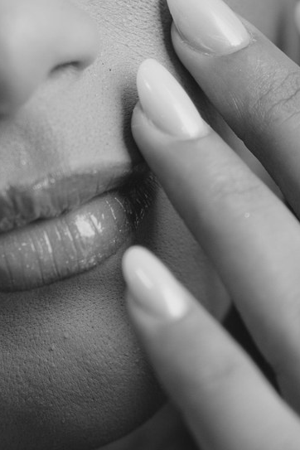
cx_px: -97
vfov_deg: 5.1
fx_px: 5012
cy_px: -7
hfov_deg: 3.4
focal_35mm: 401
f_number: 2
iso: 200
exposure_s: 1/200
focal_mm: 85
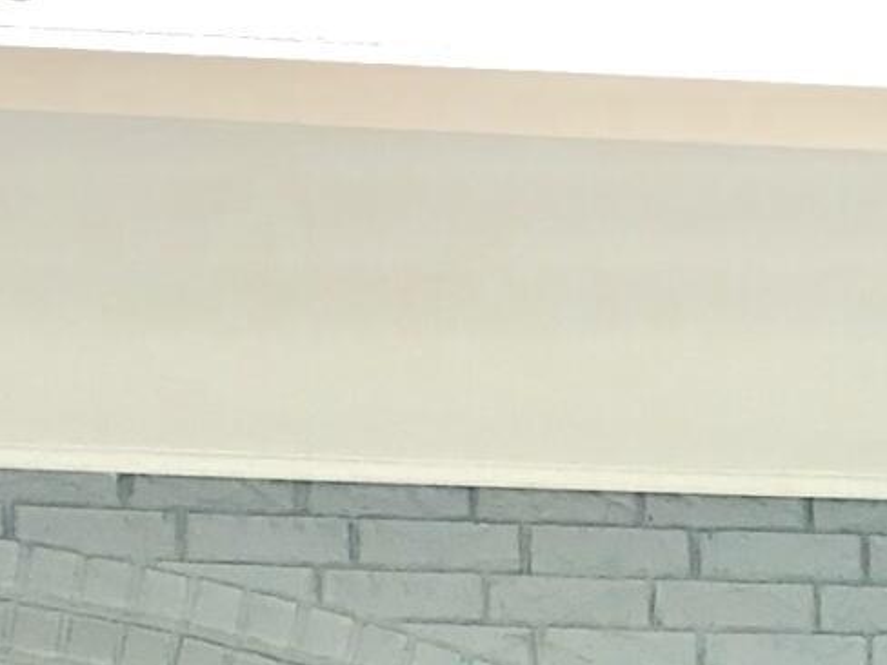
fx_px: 4407
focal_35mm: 172
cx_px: 36
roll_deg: +1.1
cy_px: 1357
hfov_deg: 11.4
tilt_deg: +7.7
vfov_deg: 8.2
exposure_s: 1/93
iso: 32
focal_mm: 3.99
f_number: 1.8
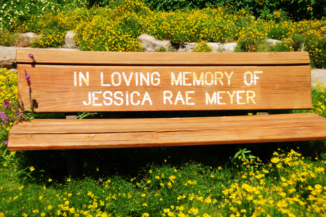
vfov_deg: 25.7
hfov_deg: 37.9
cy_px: 108
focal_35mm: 52
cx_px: 163
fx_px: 475
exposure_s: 1/2000
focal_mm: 35
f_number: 5.6
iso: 250
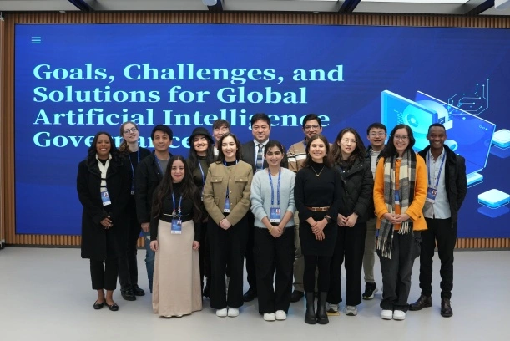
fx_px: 510
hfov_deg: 53.1
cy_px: 170
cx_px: 255
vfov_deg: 36.9
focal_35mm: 36
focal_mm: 24
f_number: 6.3
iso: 1600
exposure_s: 1/100
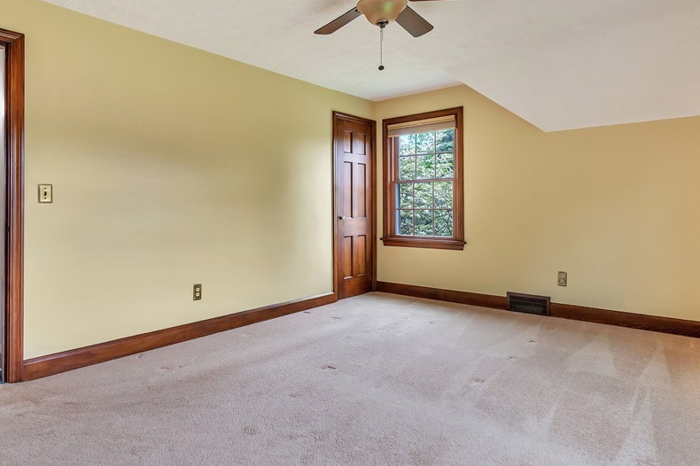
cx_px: 339
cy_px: 202
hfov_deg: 78.6
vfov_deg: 57.0
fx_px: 428
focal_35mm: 22
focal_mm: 16
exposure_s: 1/40
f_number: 3.2
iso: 400
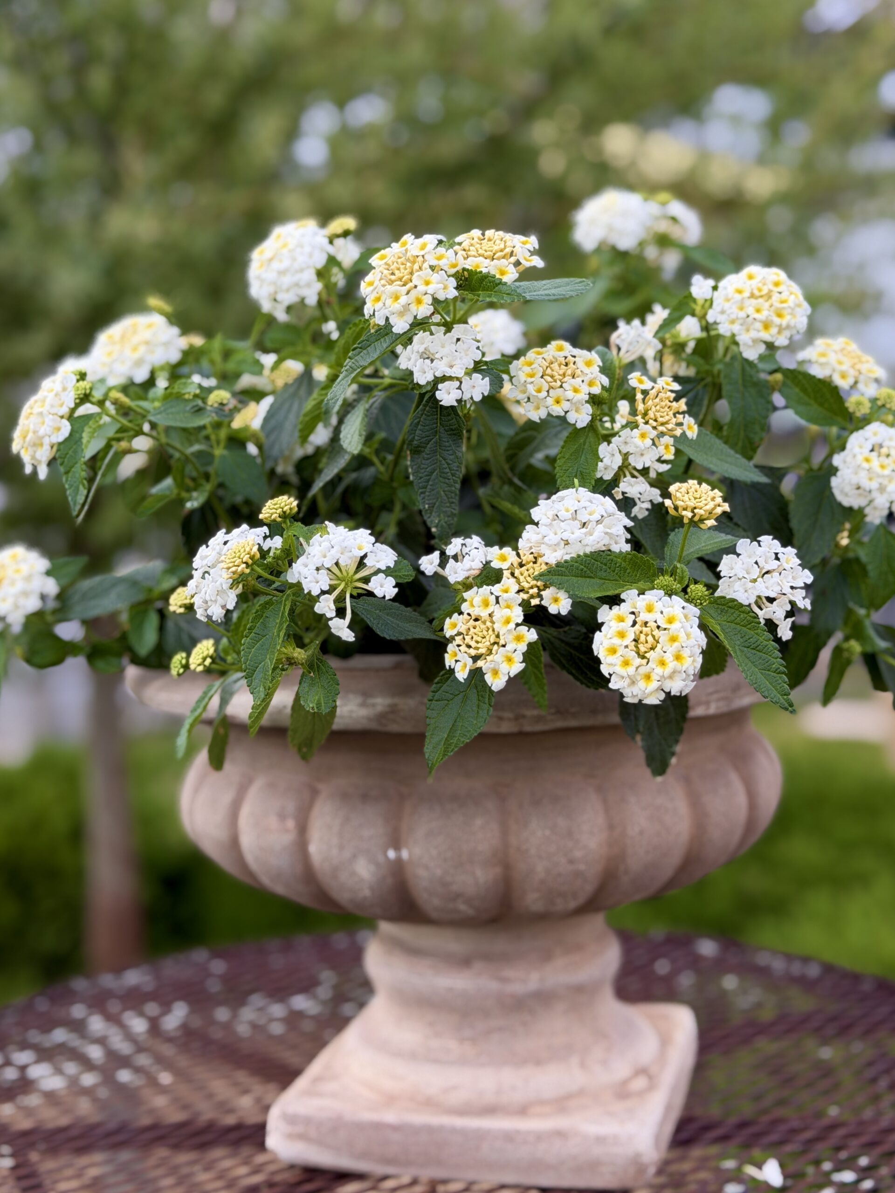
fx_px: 1655
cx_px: 448
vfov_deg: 39.7
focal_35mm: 48
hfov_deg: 30.3
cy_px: 596
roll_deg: -0.3
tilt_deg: -4.1
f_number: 1.78
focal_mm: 6.76
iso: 64
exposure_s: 1/363
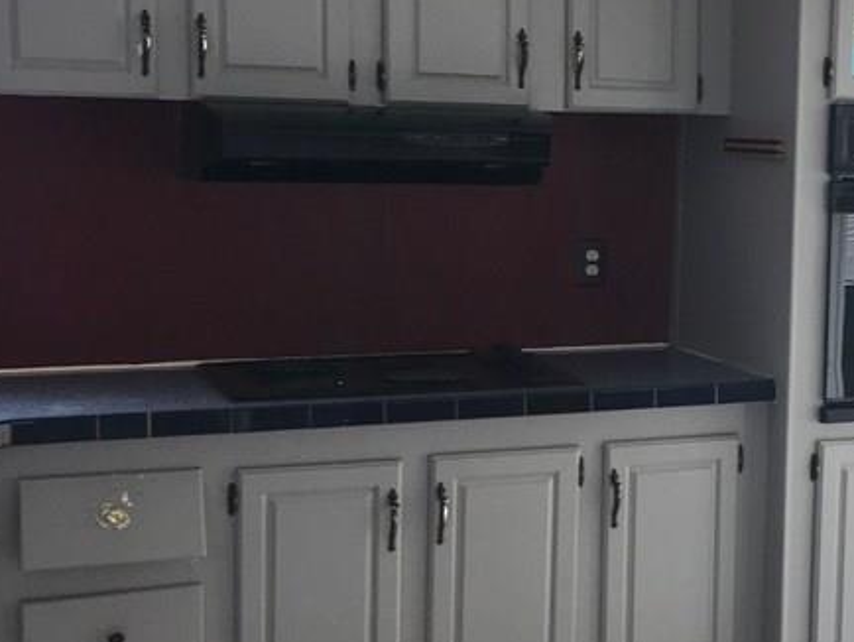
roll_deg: -1.5
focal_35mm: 66
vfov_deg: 22.3
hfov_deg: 28.2
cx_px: 773
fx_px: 1629
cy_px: 325
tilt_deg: -6.8
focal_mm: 3.99
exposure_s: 1/60
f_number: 1.8
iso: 32
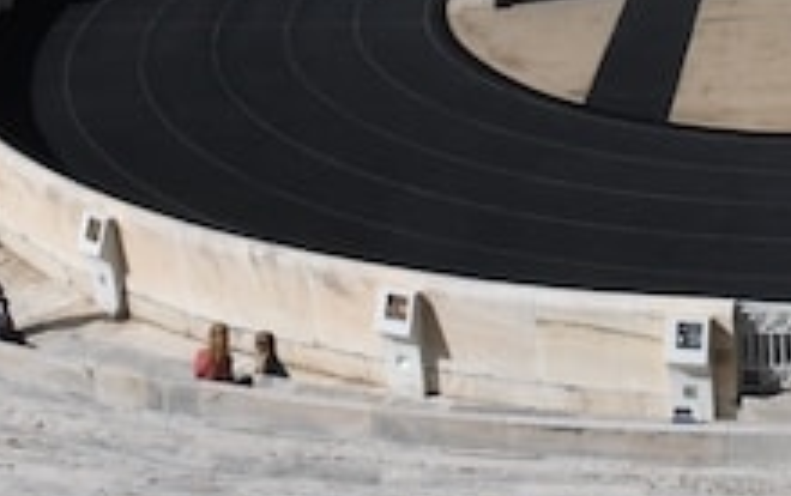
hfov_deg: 19.6
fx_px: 2158
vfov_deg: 12.5
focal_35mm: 100
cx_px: 938
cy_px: -217
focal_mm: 18
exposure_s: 1/320
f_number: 18
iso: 320
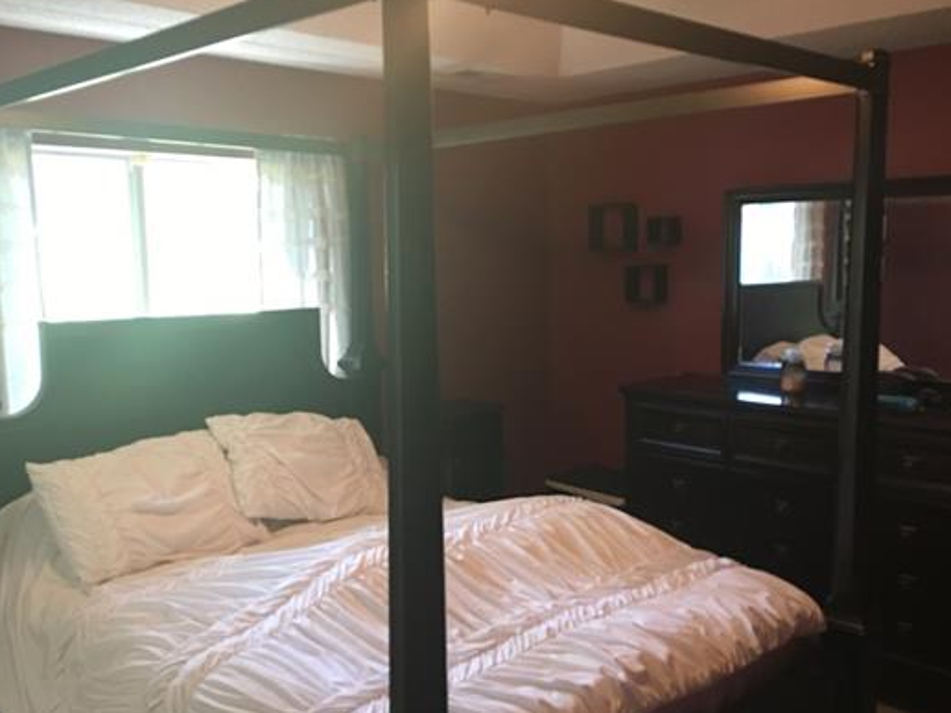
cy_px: 370
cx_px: 485
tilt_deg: -6.3
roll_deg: -0.4
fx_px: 989
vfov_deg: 39.7
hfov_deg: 51.4
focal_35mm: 36
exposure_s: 1/10
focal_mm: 4.15
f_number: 2.2
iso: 80
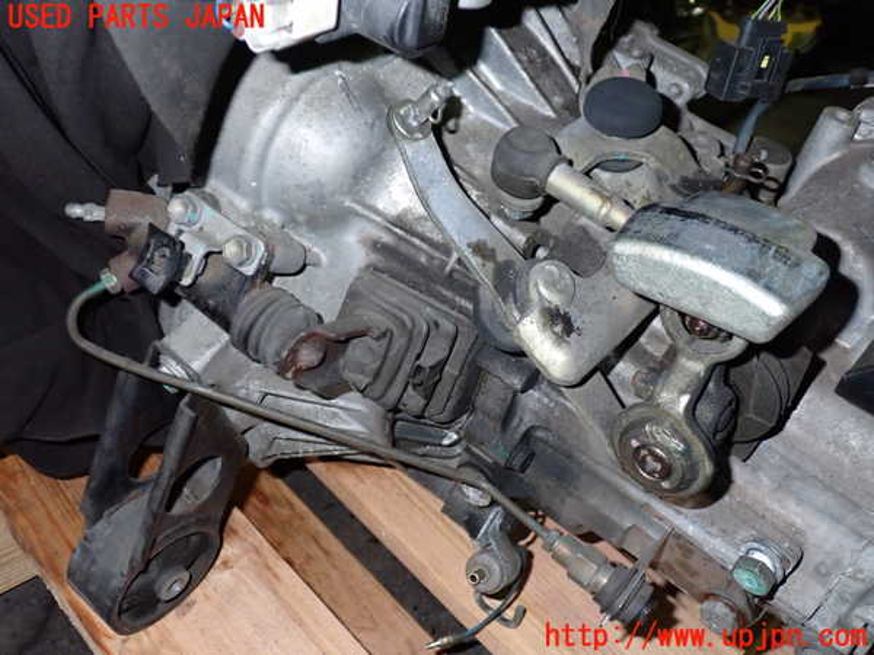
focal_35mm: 36
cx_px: 437
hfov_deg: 51.4
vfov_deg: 39.7
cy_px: 328
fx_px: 909
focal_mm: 6.37
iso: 640
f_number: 7.1
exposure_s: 1/40
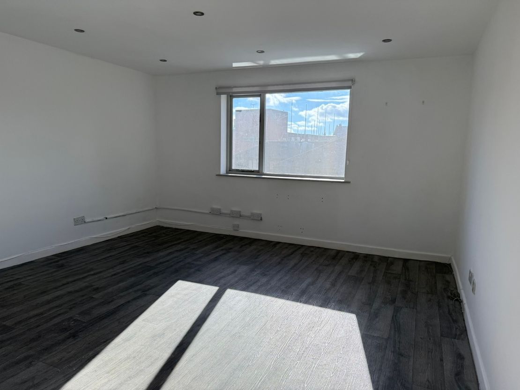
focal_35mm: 24
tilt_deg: -6.2
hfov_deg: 71.6
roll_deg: -1.7
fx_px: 361
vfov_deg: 56.8
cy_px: 195
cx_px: 260
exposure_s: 1/849
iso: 100
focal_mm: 6.76
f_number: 1.78
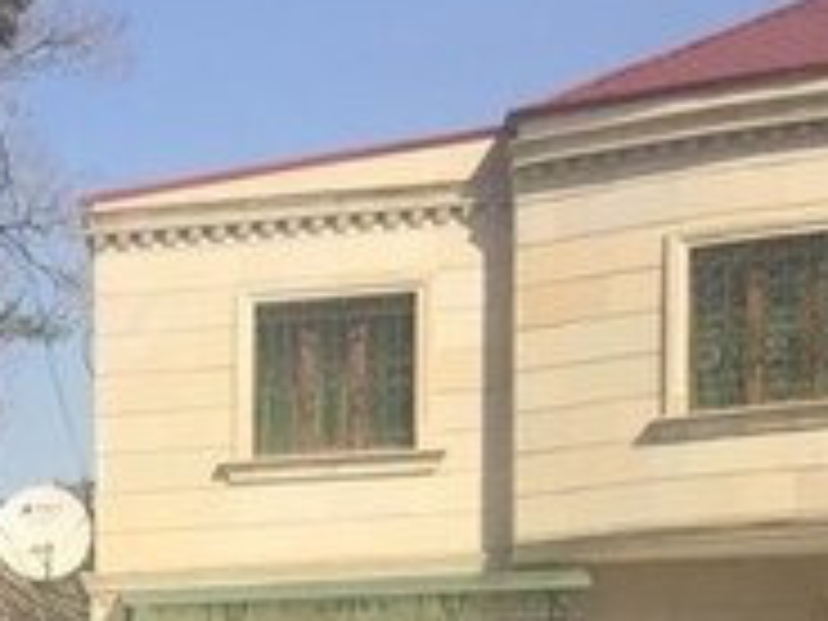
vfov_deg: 13.2
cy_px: 1015
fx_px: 2488
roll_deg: +0.2
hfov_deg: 16.7
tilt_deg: -4.2
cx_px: -518
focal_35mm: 104
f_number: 2.2
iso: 32
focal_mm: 4.15
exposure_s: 1/1582
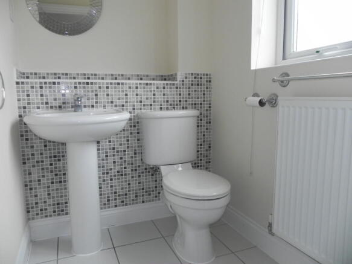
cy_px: 132
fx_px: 264
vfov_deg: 53.0
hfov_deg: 67.3
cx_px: 176
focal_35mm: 26
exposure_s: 1/48.8
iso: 160
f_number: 2.8
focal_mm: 4.6
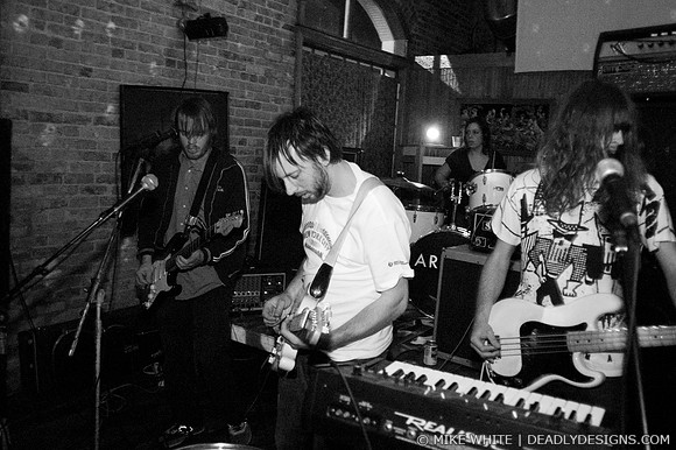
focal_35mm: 30
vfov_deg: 43.6
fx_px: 563
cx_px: 338
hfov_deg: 62.0
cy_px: 225
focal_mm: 20
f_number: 2.8
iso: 1600
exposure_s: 1/25
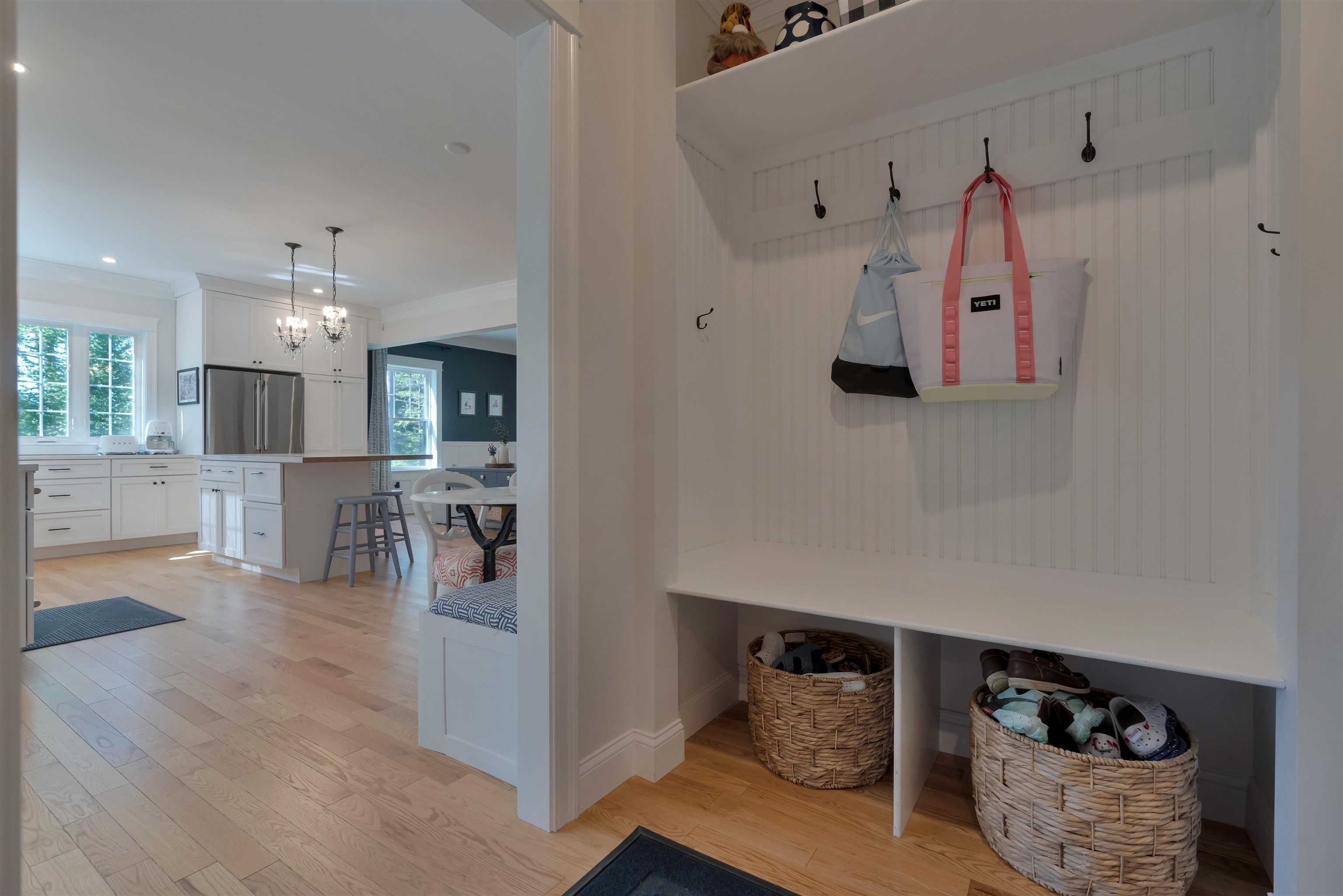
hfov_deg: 96.7
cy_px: 448
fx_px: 597
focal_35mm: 16
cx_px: 672
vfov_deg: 73.8
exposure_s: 1/200
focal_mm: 16
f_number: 8
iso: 800
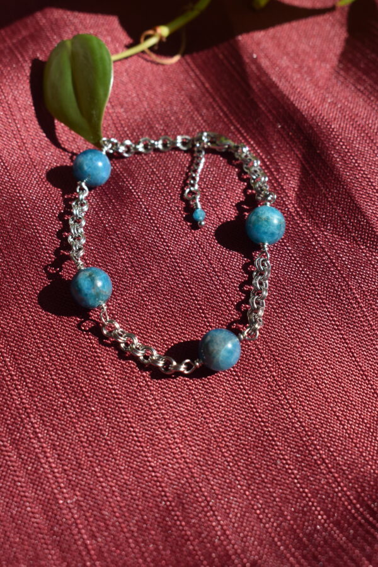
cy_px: 284
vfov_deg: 31.9
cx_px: 189
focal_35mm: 63
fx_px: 992
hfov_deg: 21.6
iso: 100
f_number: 8
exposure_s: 1/200
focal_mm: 42
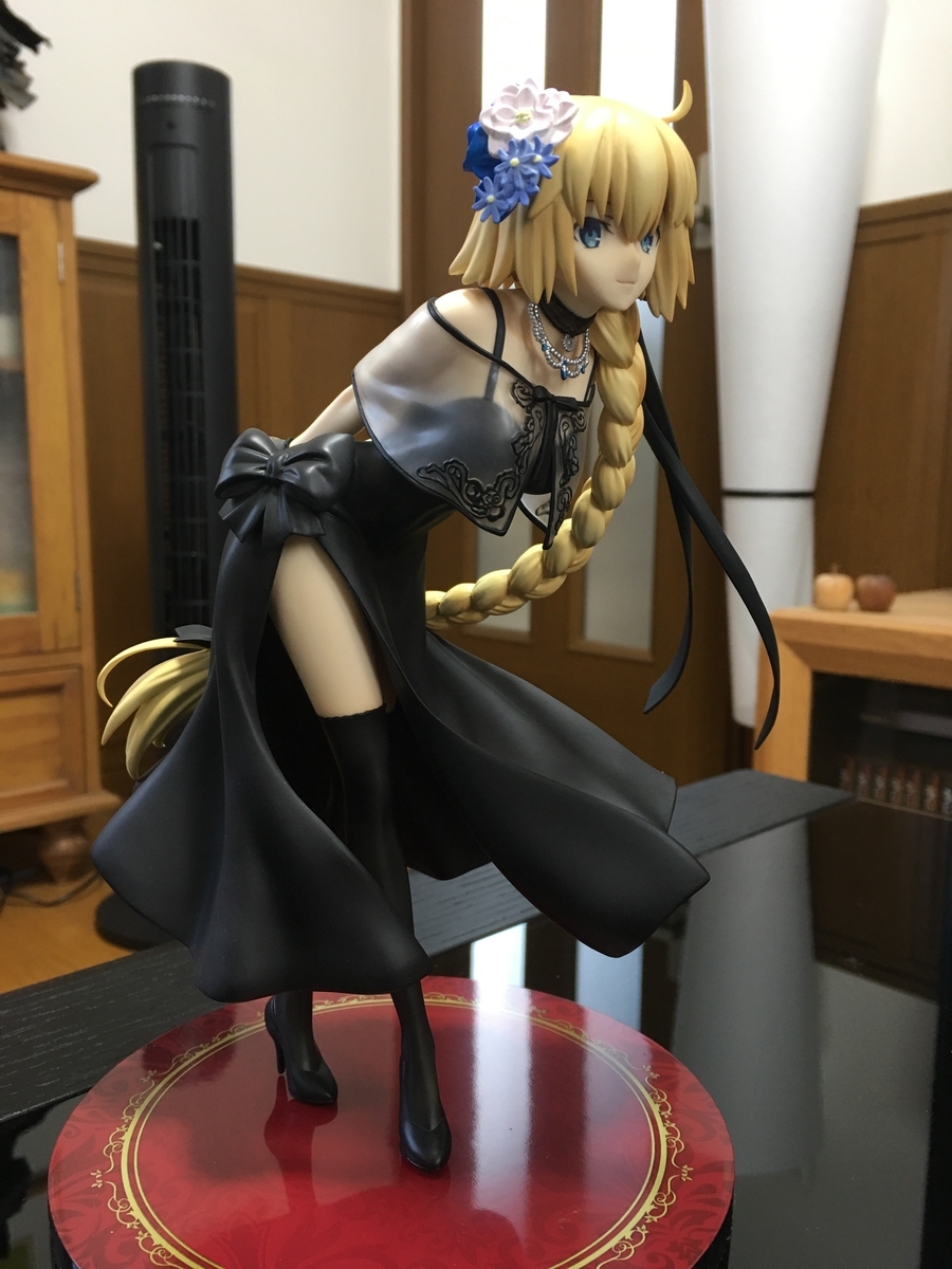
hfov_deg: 48.2
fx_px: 1063
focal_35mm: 29
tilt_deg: -6.3
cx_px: 476
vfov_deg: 61.7
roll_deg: -0.1
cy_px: 634
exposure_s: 1/15
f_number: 2.2
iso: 50
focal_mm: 4.15
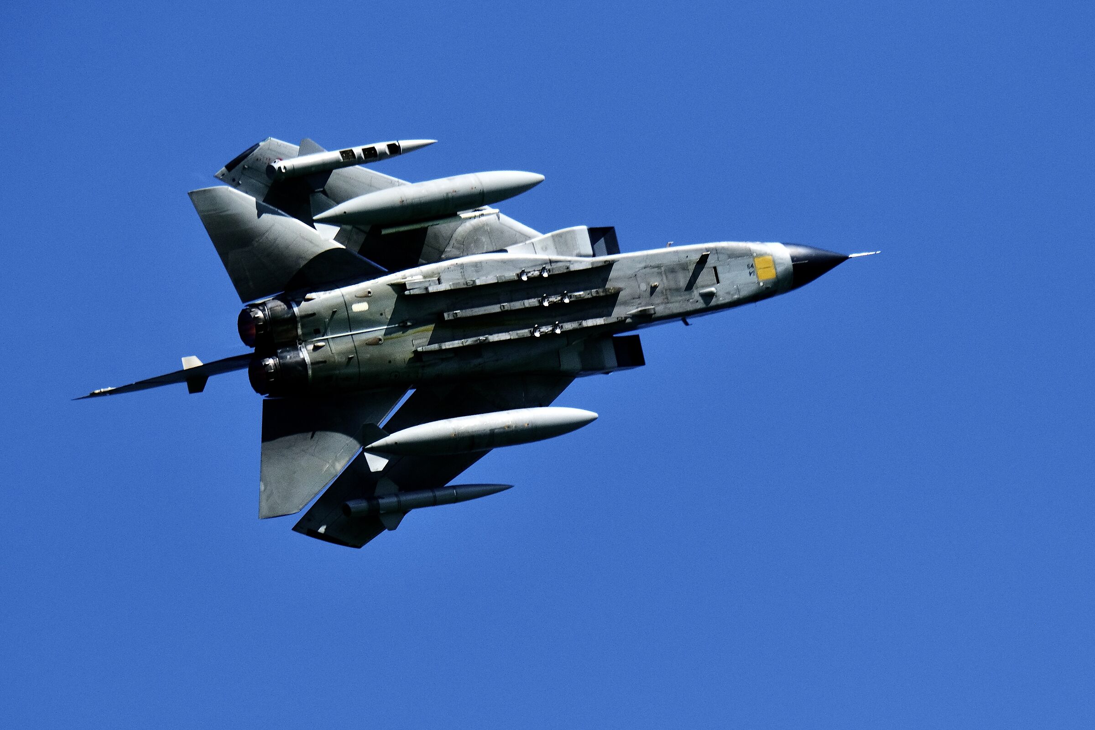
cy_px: 365
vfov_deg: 4.6
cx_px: 548
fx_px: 9124
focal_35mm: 300
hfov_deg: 6.9
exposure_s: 1/2000
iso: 400
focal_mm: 200
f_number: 8
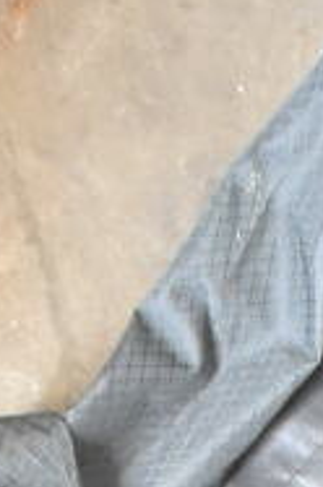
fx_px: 1986
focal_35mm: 147
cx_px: 294
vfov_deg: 12.6
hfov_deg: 9.3
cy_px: 906
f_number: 3.5
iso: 1600
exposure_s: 1/40
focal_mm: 20
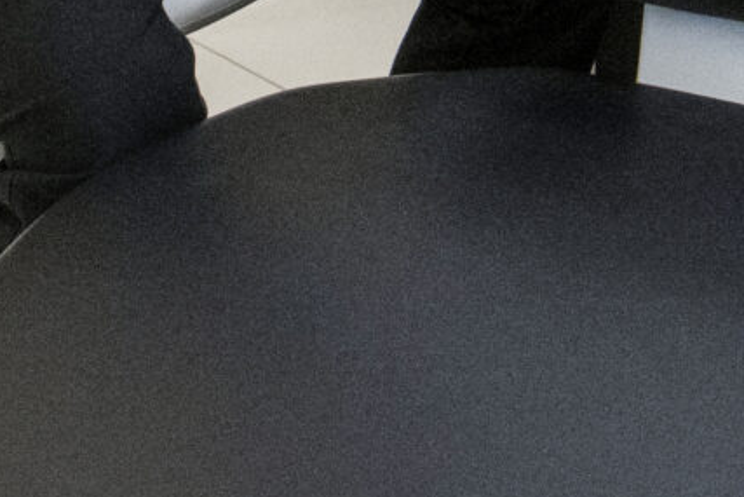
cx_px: 535
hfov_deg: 24.0
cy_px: -723
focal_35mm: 84
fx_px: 1736
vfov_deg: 12.5
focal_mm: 14
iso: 3200
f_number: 9
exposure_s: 1/60
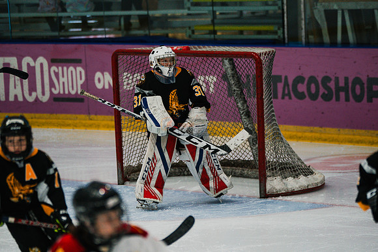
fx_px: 1953
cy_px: 126
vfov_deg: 7.4
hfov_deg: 11.1
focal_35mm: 186
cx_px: 189
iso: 3200
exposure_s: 1/1600
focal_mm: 186
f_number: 3.2
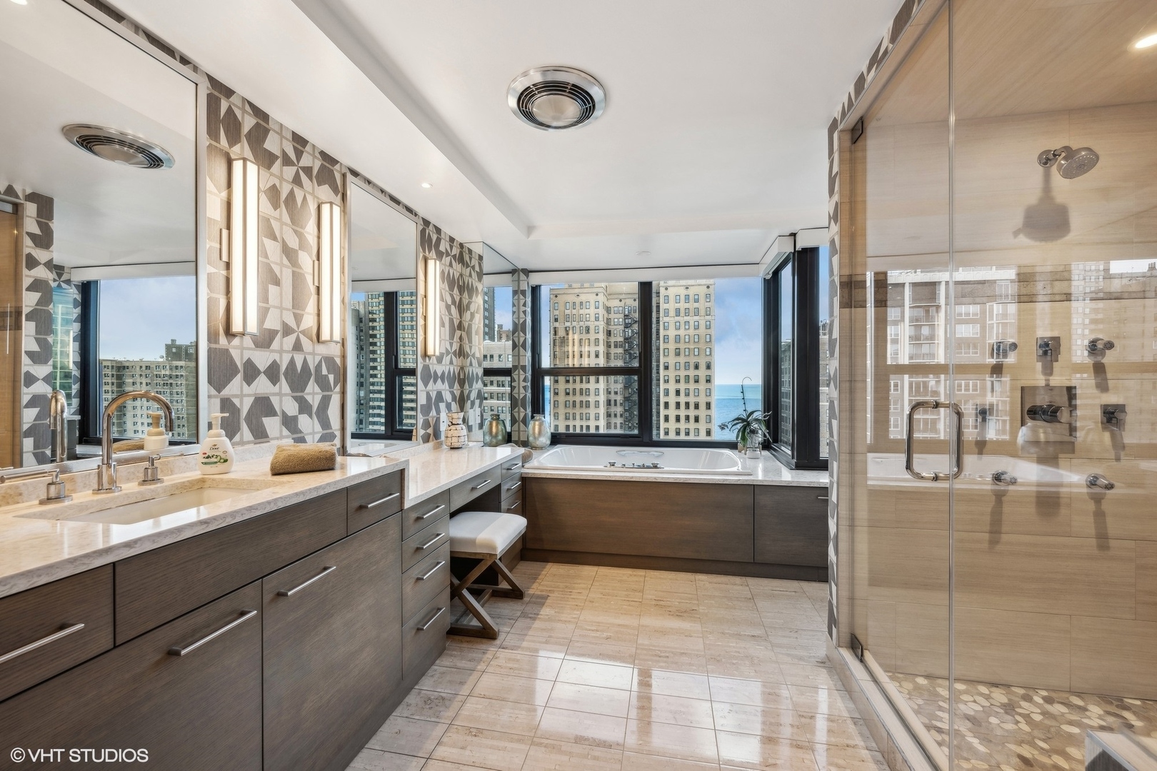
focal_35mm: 14
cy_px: 386
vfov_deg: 81.2
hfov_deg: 104.3
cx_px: 578
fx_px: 450
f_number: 9.5
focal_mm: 14
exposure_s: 1/15
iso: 200
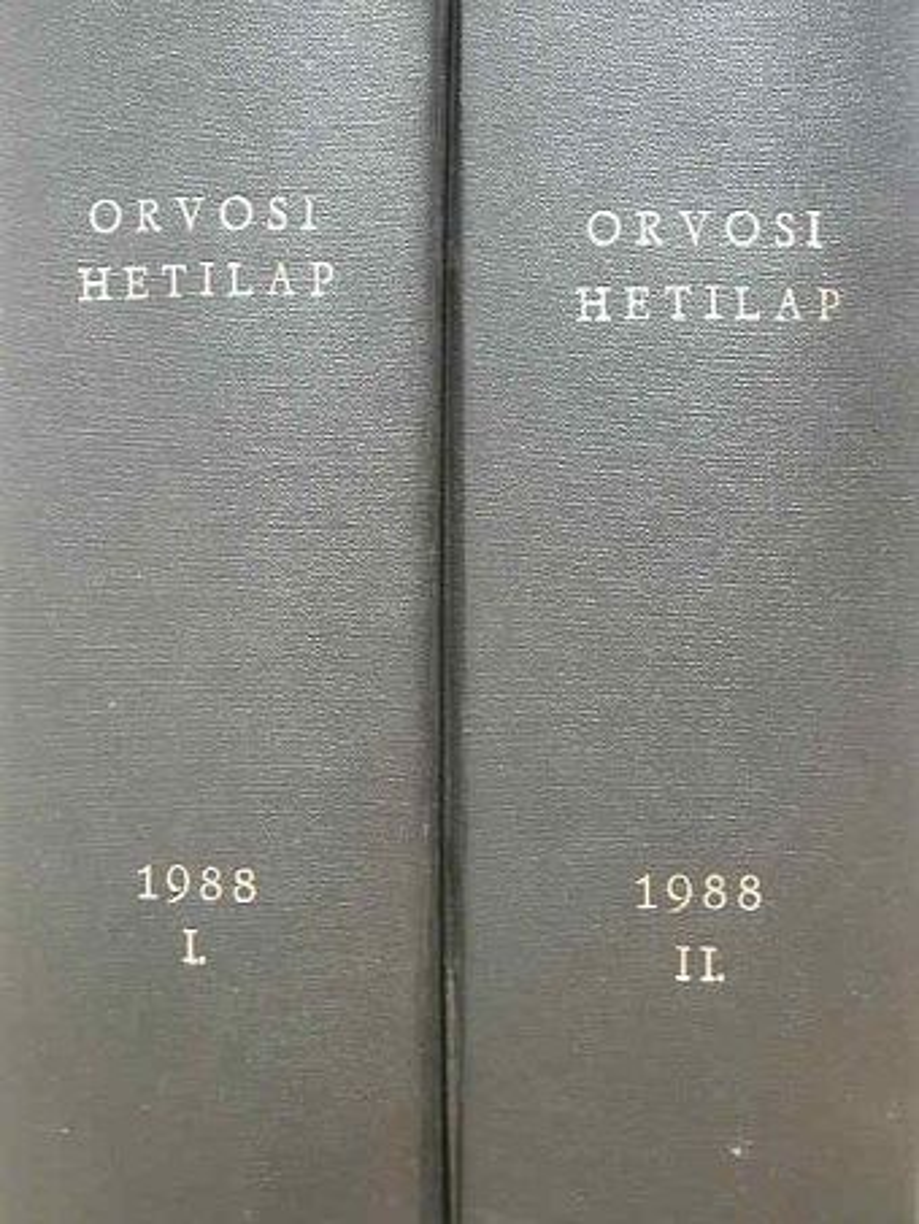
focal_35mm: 50
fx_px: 1769
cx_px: 460
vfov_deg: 38.2
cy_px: 612
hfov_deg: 29.1
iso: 100
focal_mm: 10.4
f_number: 2.9
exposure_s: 1/4.3
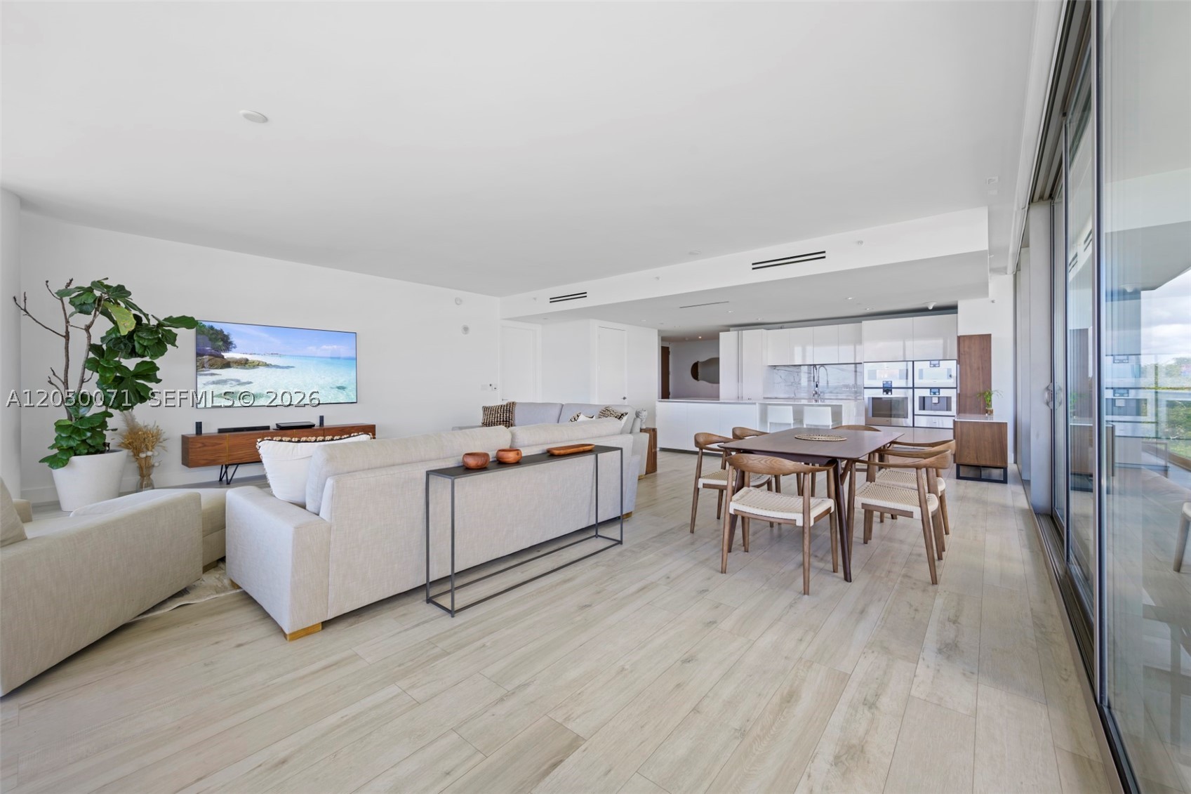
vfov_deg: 81.2
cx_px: 596
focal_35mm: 14
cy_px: 397
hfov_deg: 104.3
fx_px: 463
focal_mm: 14
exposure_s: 1/4
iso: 100
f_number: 9
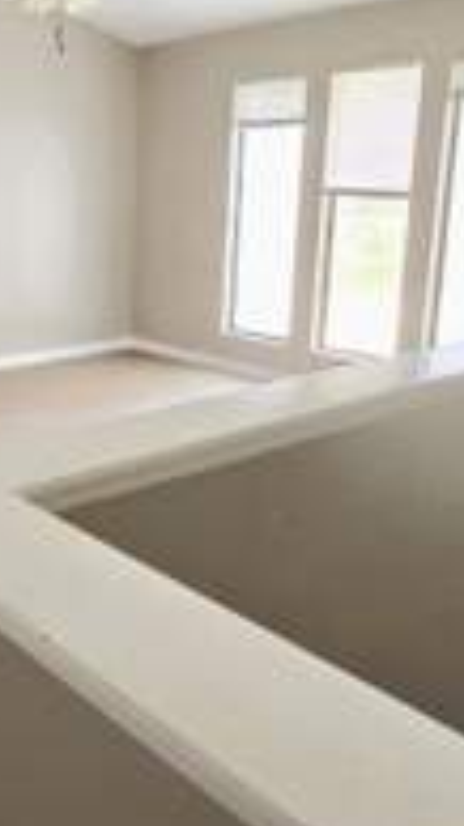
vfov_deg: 56.4
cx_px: 0
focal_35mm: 35
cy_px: 356
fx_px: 766
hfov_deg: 31.2
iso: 200
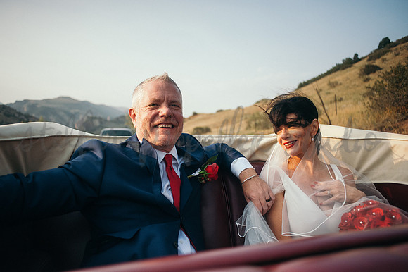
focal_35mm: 28
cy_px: 136
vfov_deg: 46.4
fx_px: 317
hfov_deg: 65.5
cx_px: 204
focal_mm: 28
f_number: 2.8
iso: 1000
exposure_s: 1/8000
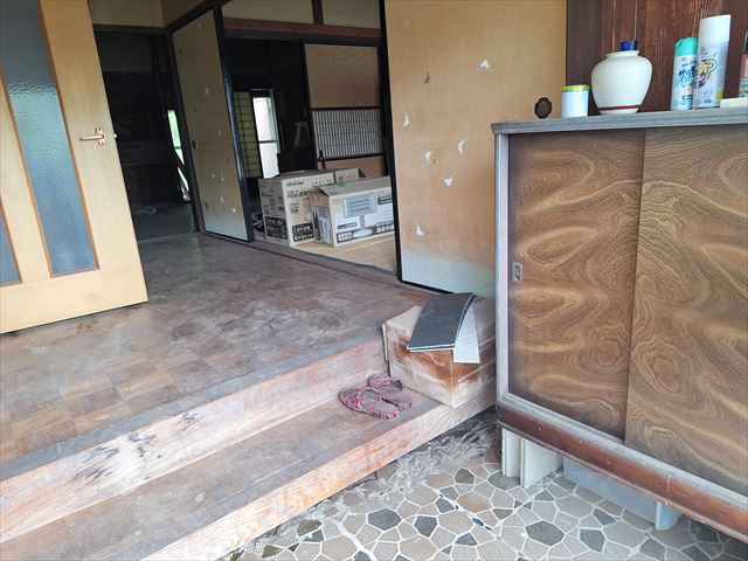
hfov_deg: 73.9
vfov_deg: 58.9
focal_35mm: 23
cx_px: 374
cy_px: 280
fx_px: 497
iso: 40
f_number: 1.8
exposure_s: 1/50
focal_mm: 5.54
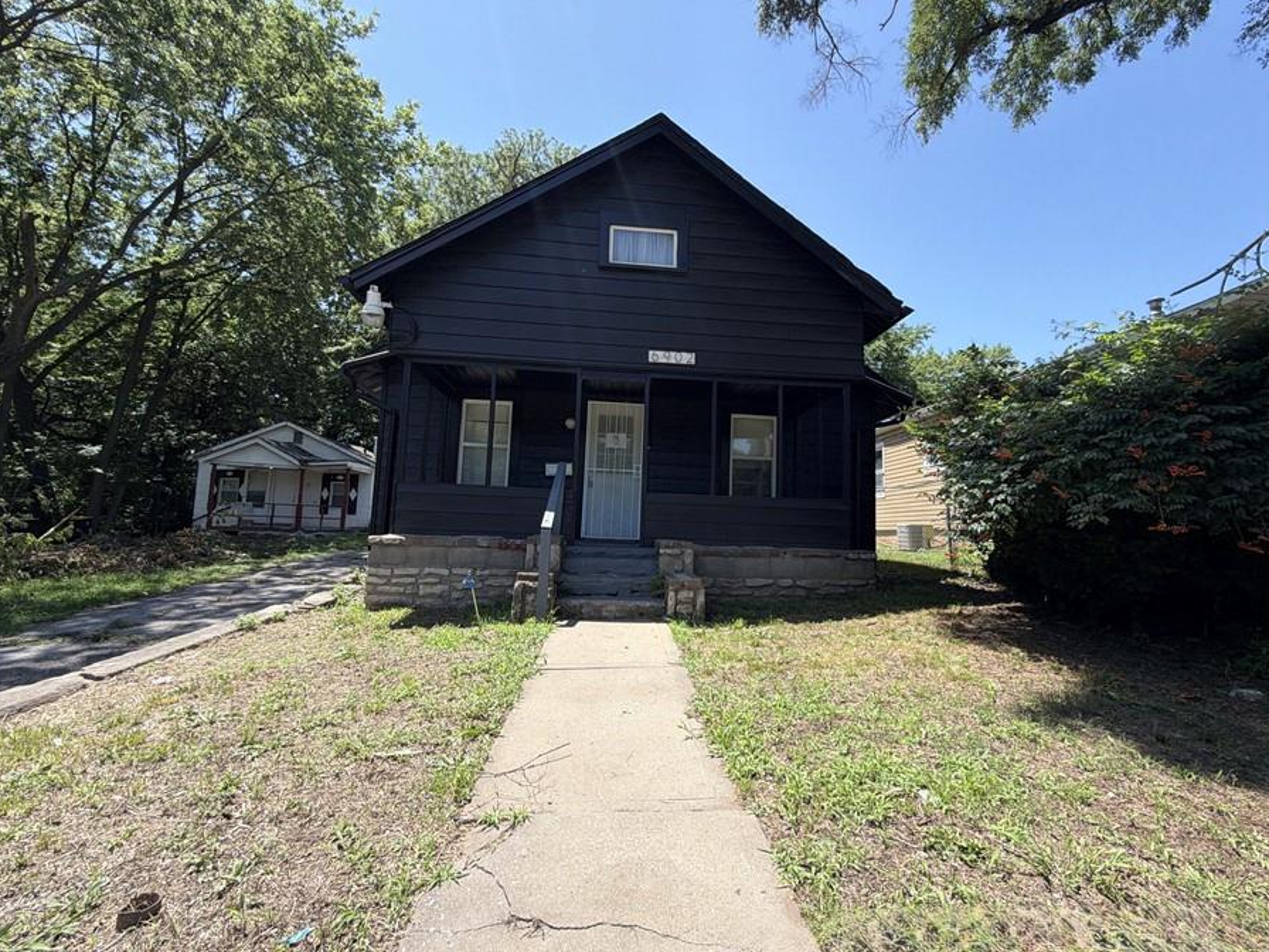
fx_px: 587
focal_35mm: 16
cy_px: 476
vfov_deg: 78.1
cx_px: 650
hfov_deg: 94.5
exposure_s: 1/770
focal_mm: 2.22
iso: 32
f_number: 2.2
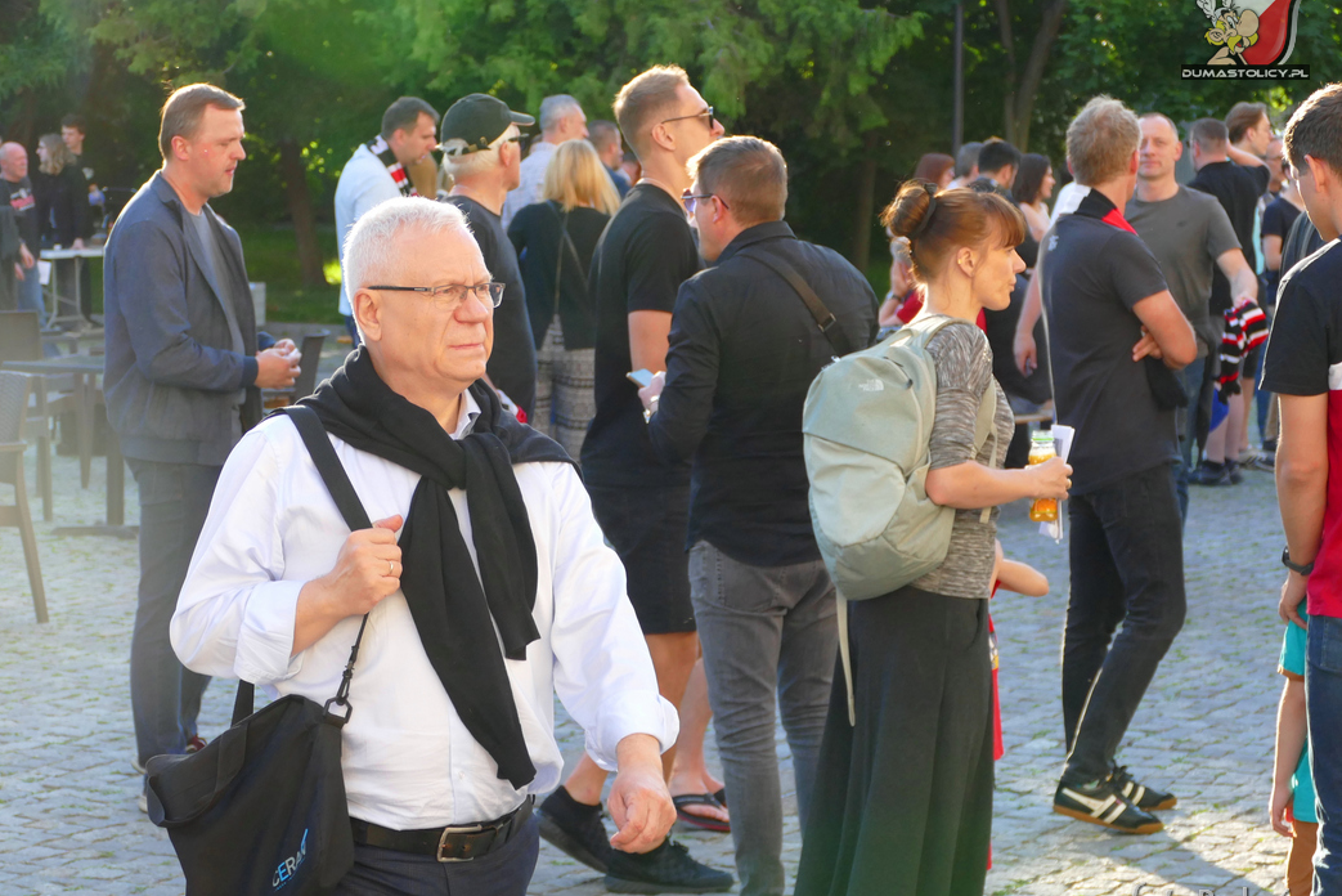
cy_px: 447
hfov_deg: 17.3
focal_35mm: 118
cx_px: 607
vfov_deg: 11.6
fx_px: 4400
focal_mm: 39.2
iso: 400
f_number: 3.9
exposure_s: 1/500
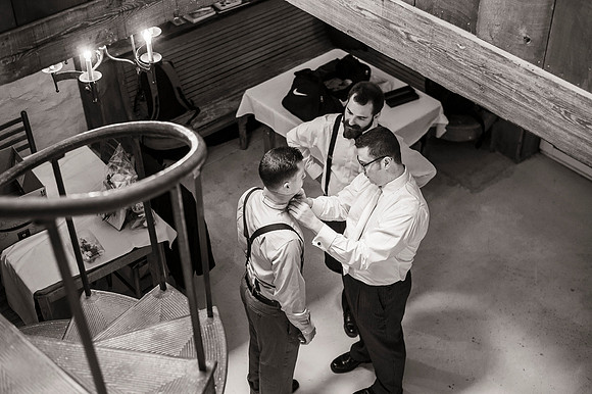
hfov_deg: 39.6
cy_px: 197
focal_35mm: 50
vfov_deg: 27.0
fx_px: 822
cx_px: 296
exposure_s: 1/100
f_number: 2.8
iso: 1000
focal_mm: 50
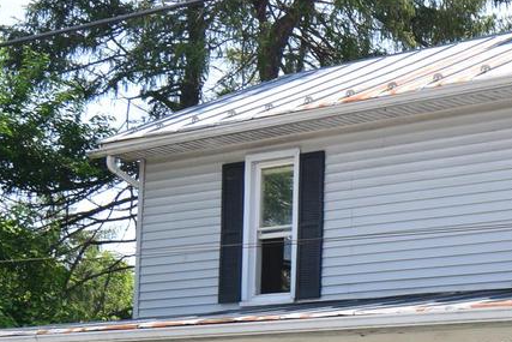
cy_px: 316
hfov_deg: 20.9
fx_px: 1295
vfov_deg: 14.9
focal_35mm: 91
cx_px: 607
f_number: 10
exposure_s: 1/250
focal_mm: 18
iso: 400
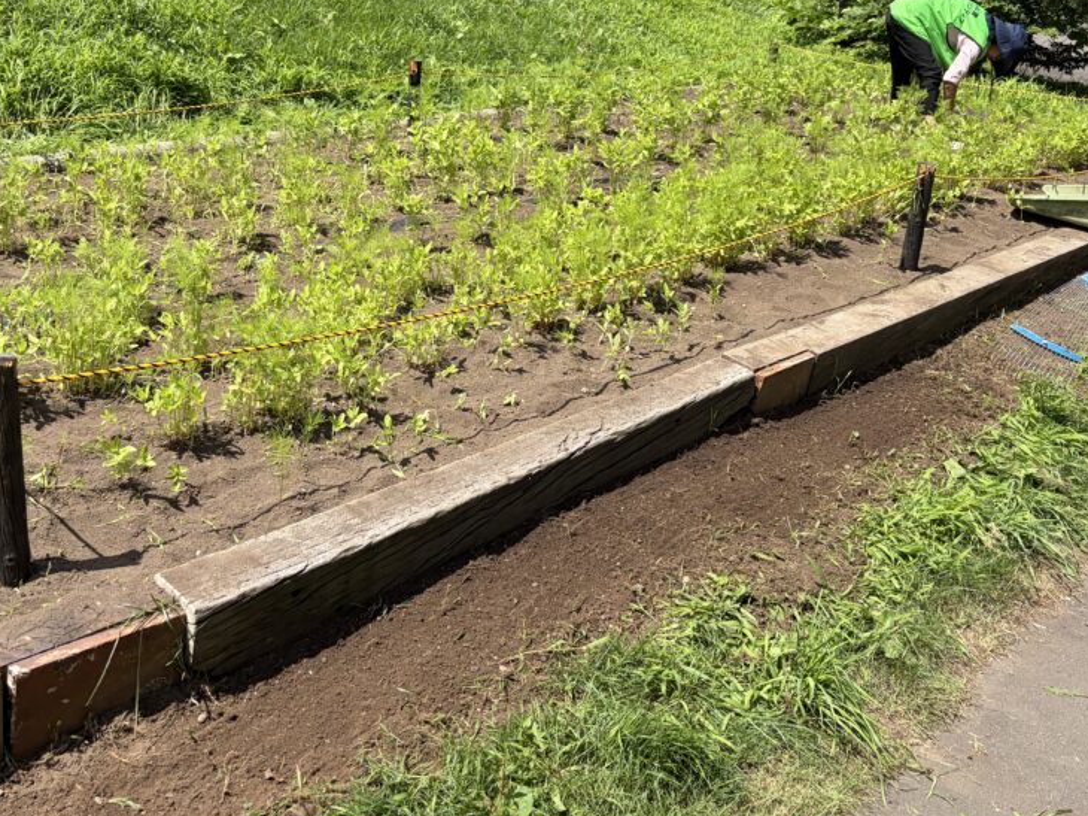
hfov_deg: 48.8
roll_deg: -2.4
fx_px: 1194
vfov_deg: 37.2
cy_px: 257
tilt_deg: -14.8
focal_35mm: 38
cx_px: 460
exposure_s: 1/2639
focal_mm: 5.96
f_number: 1.6
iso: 50
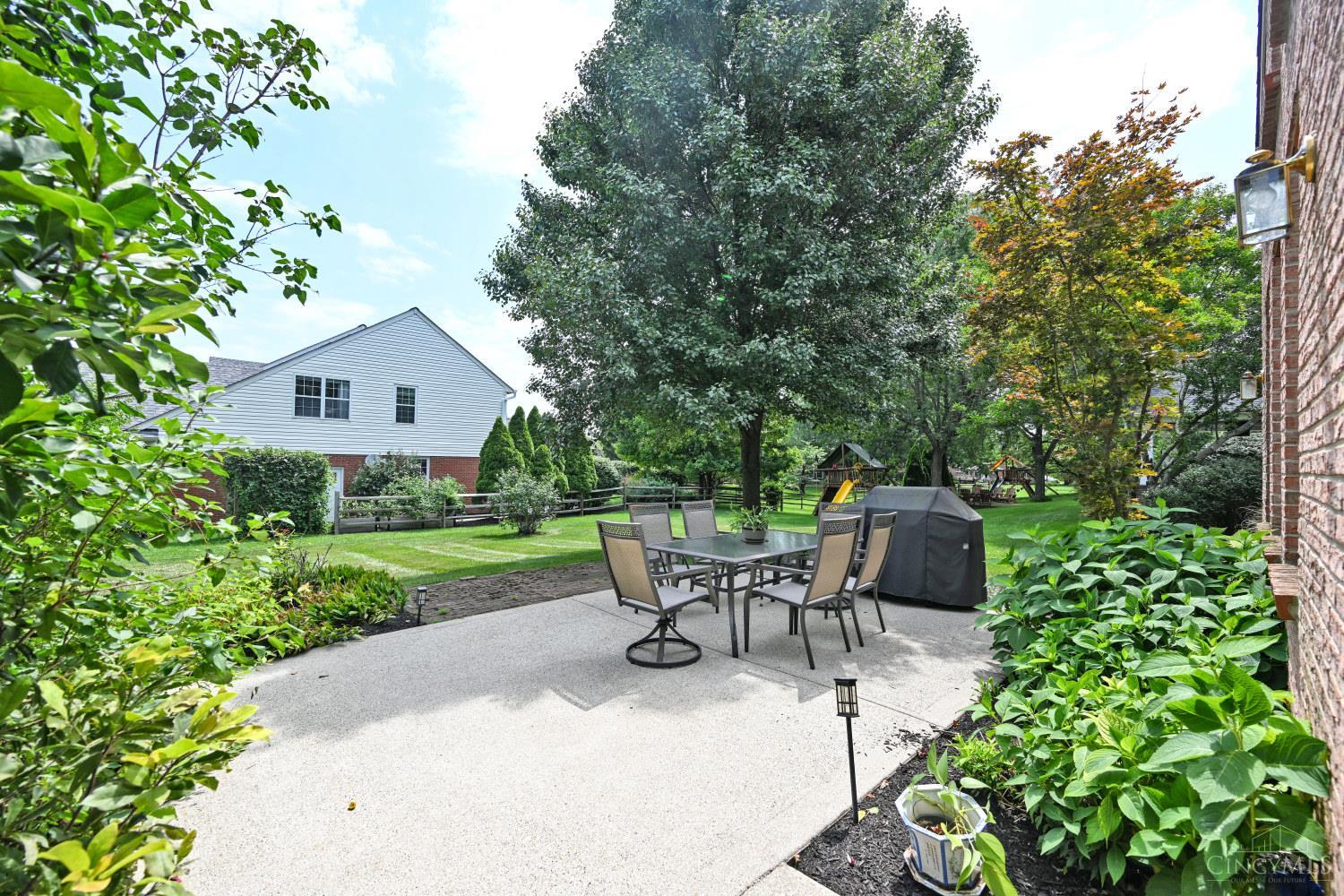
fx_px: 523
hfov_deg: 104.3
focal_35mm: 14
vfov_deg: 81.2
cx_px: 672
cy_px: 448
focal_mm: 14
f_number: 5.6
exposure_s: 1/250
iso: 100
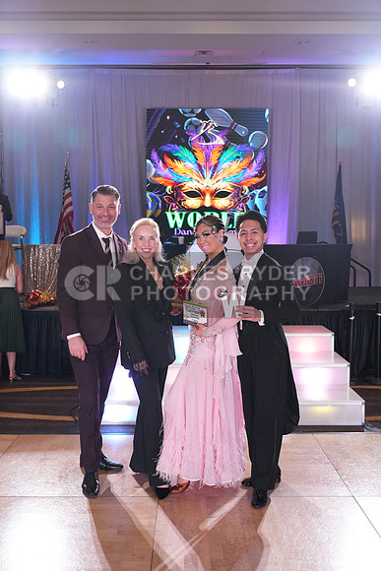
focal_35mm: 34
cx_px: 190
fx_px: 539
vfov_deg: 55.8
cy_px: 286
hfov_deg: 38.9
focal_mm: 34
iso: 2500
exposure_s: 1/500
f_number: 4
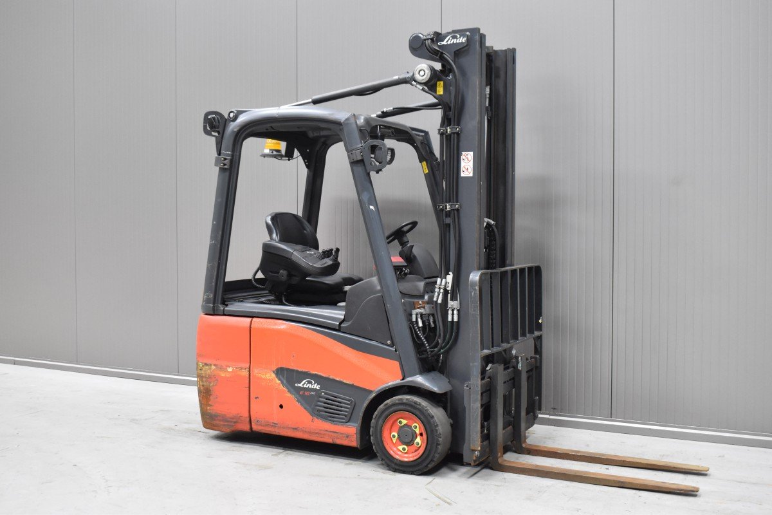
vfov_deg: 34.2
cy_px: 258
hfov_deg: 49.6
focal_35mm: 39
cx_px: 386
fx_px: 836
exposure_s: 1/25
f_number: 5
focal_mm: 26
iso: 1600
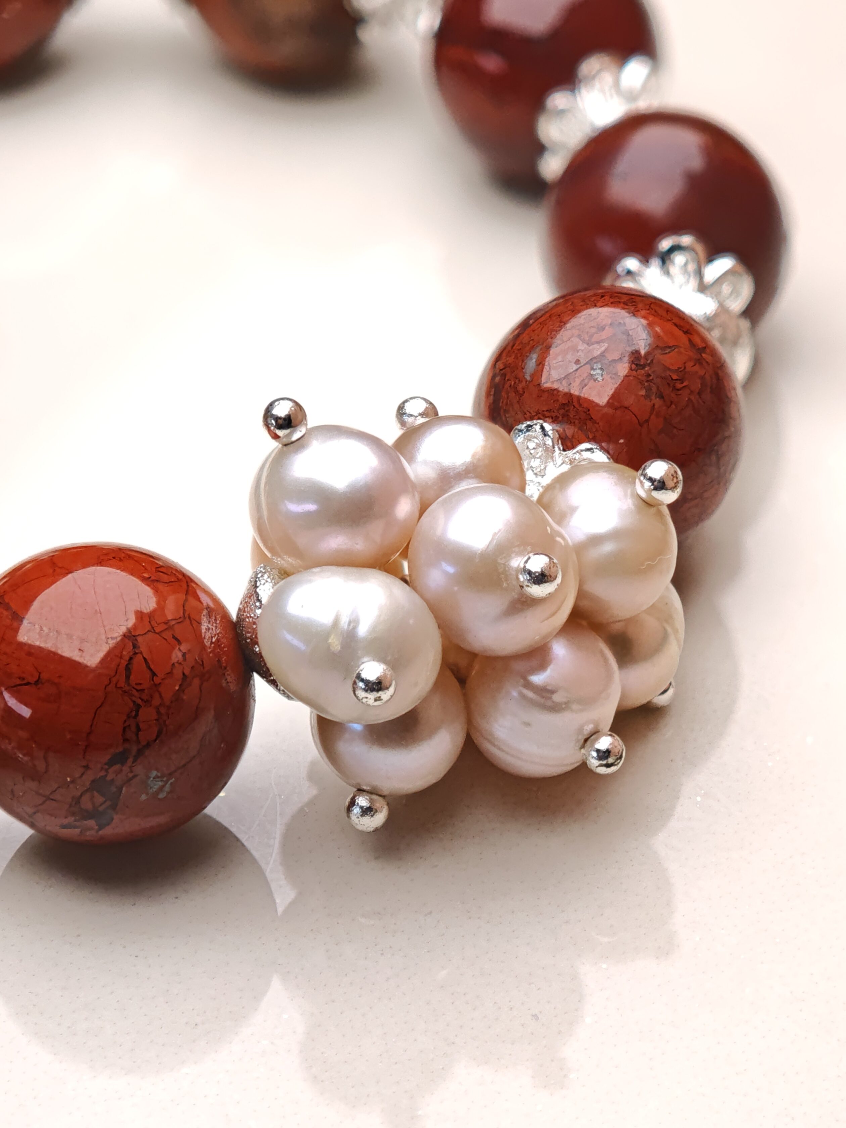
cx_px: 423
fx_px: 3259
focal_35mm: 100
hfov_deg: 14.8
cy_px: 564
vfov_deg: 19.6
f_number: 1.8
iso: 160
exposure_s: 1/1509
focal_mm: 11.5
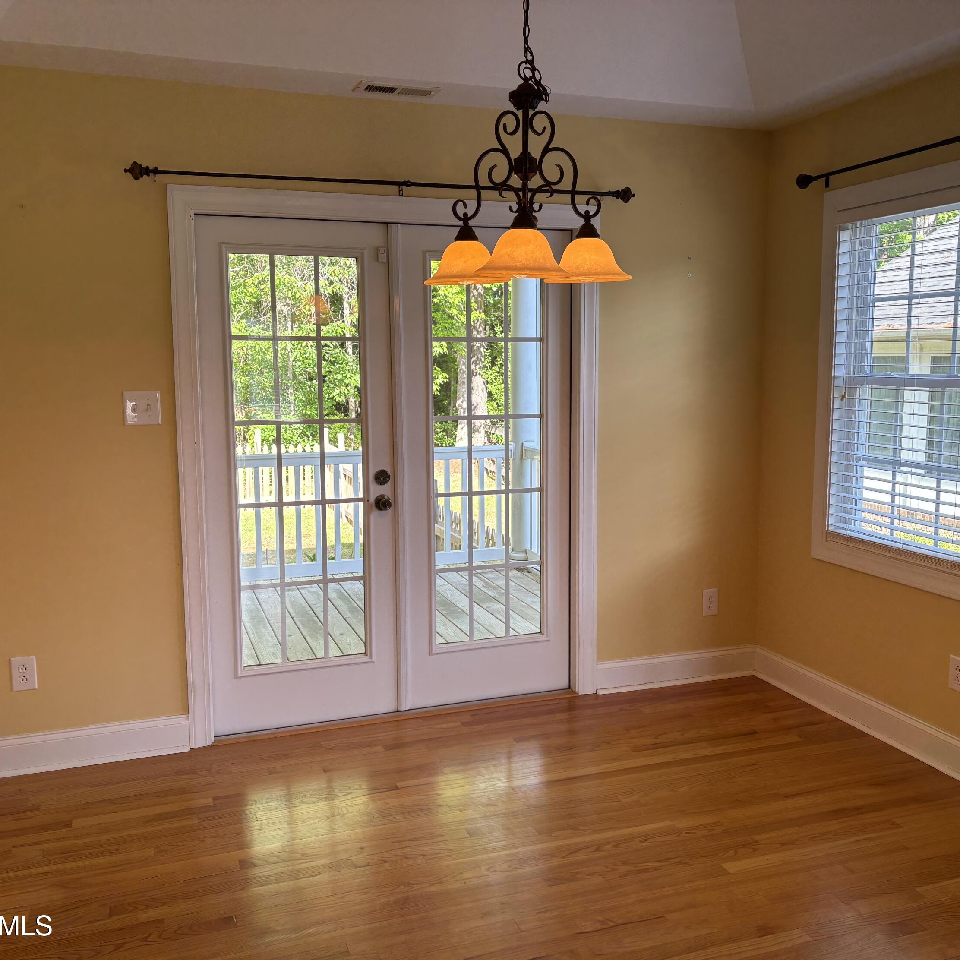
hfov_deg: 52.5
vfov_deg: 52.5
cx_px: 493
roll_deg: +0.3
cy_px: 485
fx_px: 973
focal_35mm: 31
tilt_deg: -7.7
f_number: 1.6
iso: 40
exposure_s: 1/144
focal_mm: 5.96
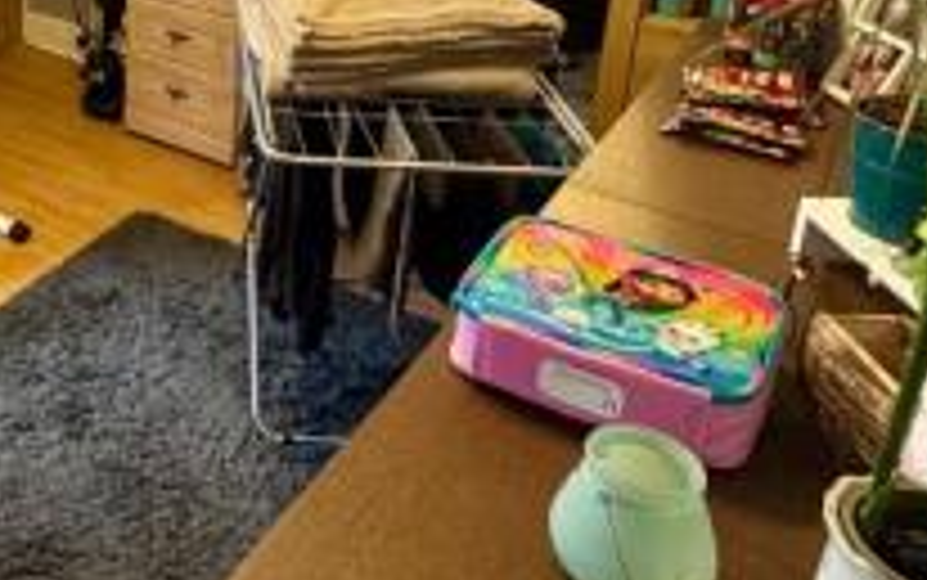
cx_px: 7
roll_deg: +1.5
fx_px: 1062
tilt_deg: -18.6
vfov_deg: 28.6
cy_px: -2
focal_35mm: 42
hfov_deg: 41.3
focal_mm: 2.22
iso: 640
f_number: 2.2
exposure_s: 1/50
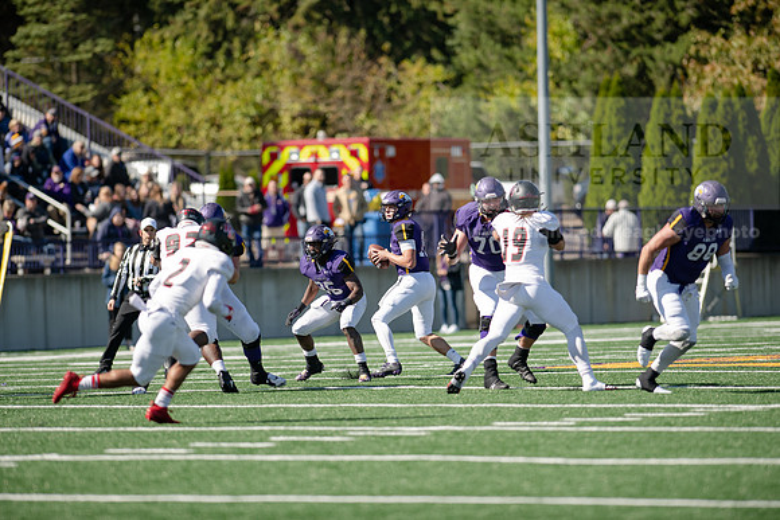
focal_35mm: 300
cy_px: 260
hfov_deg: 6.9
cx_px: 390
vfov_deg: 4.6
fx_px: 6501
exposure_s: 1/1600
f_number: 3.2
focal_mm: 300
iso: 200
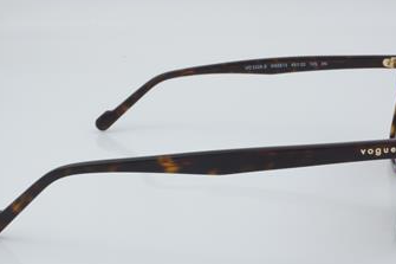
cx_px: 212
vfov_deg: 16.9
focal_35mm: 81
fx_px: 886
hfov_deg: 25.2
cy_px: 146
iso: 100
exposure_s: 1/3
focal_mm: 45
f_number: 32
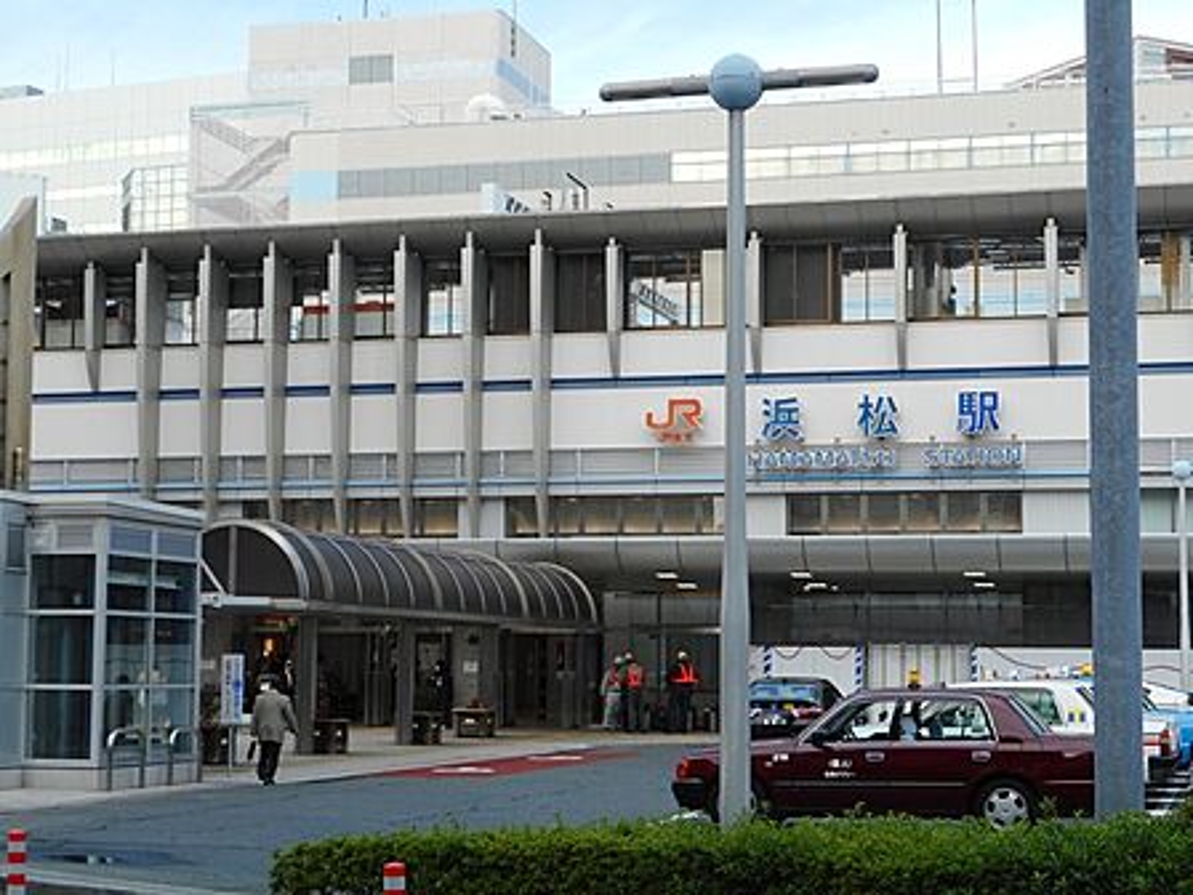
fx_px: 2309
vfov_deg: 21.9
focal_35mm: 67
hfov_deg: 29.0
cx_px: 596
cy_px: 448
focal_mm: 12
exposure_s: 1/125
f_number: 5.3
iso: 80
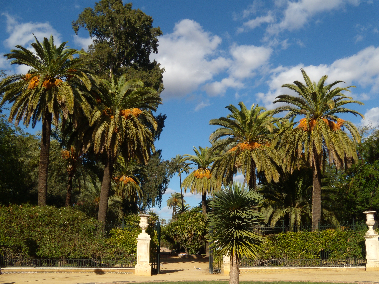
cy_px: 142
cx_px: 190
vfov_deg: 39.7
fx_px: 394
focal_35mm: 36
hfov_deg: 51.4
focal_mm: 6.4
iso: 80
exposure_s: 1/200
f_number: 8.5
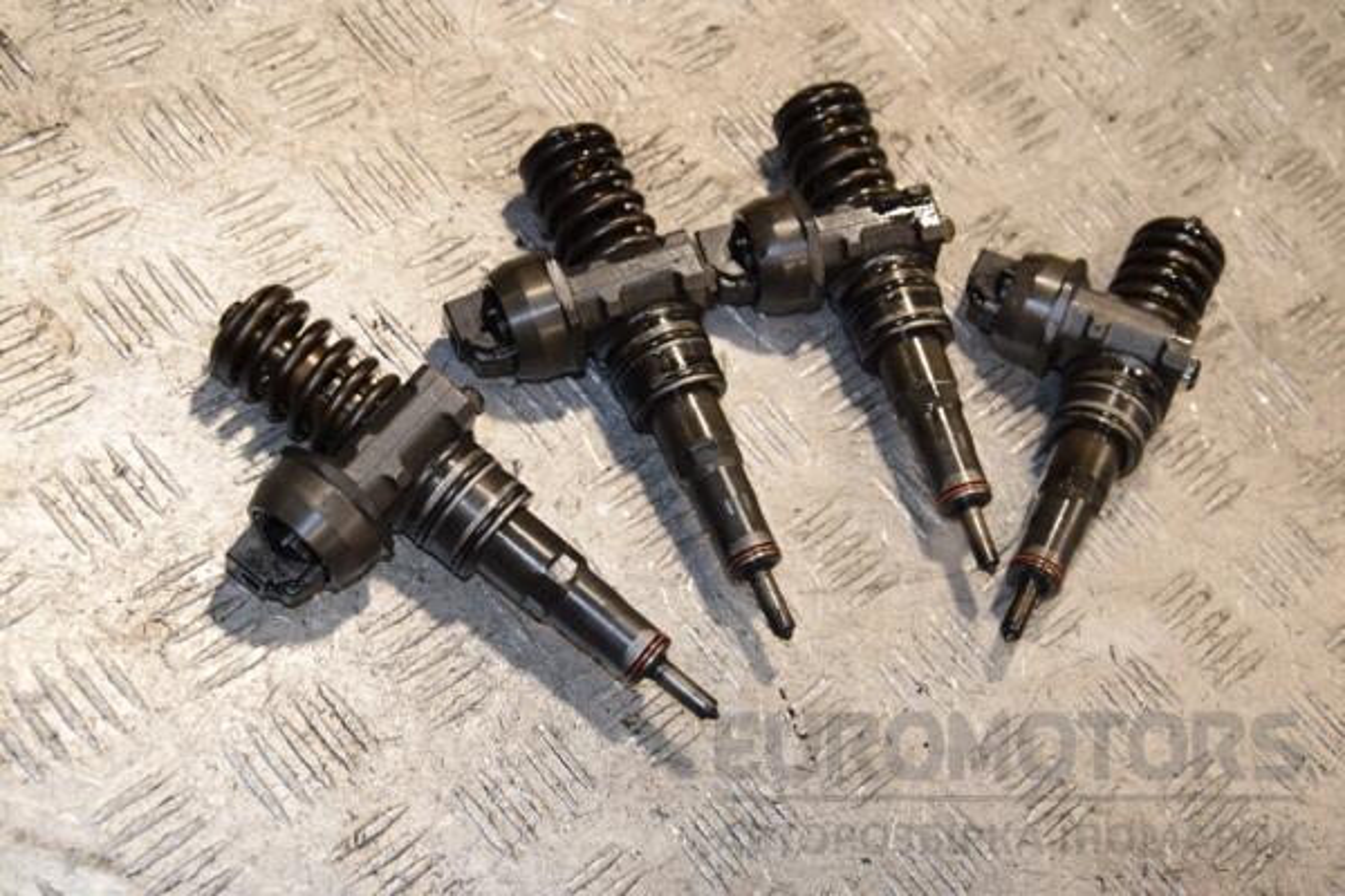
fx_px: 2522
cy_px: 448
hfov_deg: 29.9
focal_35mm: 68
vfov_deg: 20.2
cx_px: 672
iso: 800
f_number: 7.1
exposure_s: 1/200
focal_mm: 45
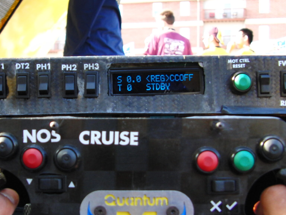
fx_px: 496
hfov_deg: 31.8
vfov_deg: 24.4
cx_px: 83
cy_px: 120
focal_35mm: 60
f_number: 2.7
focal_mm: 7.3
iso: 100
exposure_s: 1/100
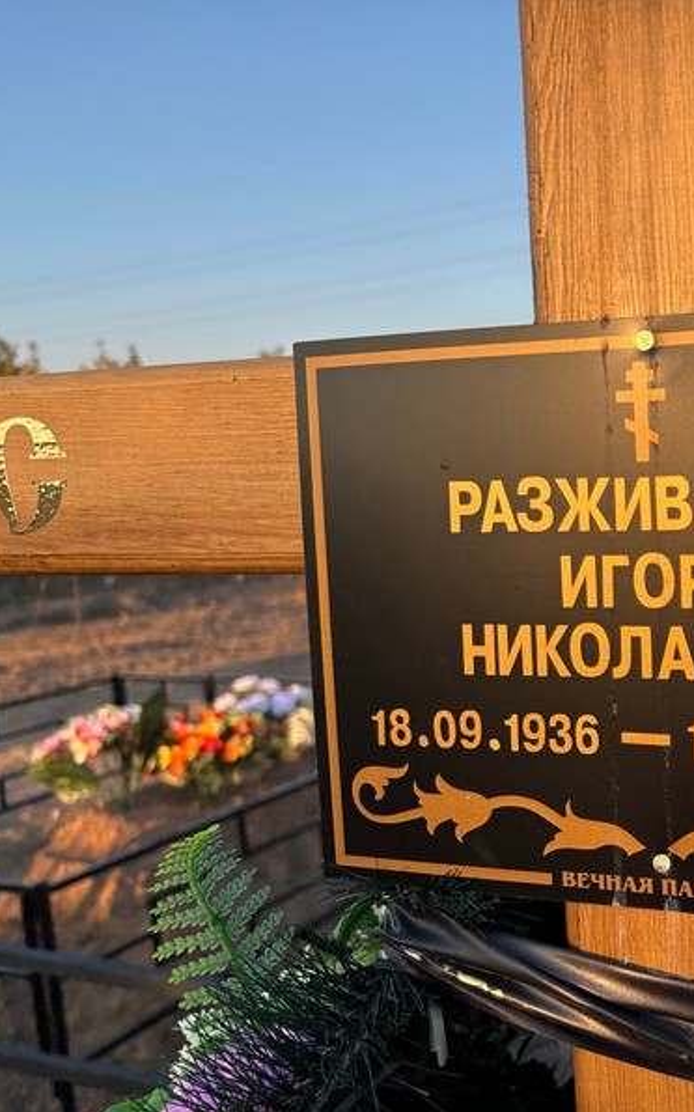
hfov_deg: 31.1
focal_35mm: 37
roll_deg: -0.7
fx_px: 1121
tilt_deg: -12.5
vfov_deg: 52.8
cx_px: 739
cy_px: 556
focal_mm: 5.96
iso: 50
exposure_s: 1/824
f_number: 1.6
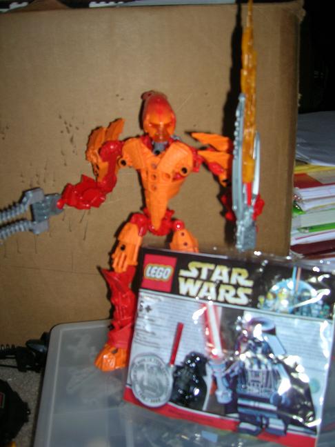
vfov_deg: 54.0
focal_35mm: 34
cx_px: 168
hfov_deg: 41.8
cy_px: 224
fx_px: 439
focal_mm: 5.7
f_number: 2.9
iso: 50
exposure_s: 1/60.1
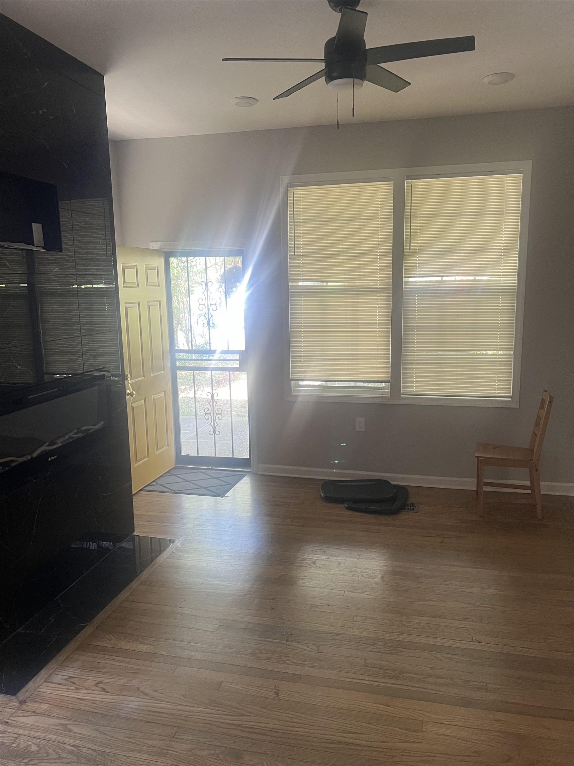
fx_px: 575
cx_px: 287
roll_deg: +1.8
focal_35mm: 26
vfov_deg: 67.3
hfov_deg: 53.1
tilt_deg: -9.7
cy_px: 383
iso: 125
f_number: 1.5
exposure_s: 1/88
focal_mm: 5.7
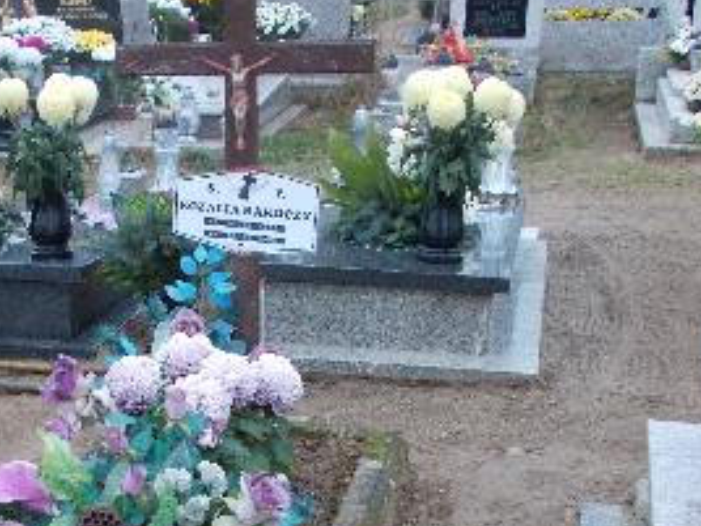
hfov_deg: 30.5
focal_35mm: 62
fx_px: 1256
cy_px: 440
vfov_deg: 23.2
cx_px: 146
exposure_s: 1/25
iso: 200
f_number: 3.2
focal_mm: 4.6
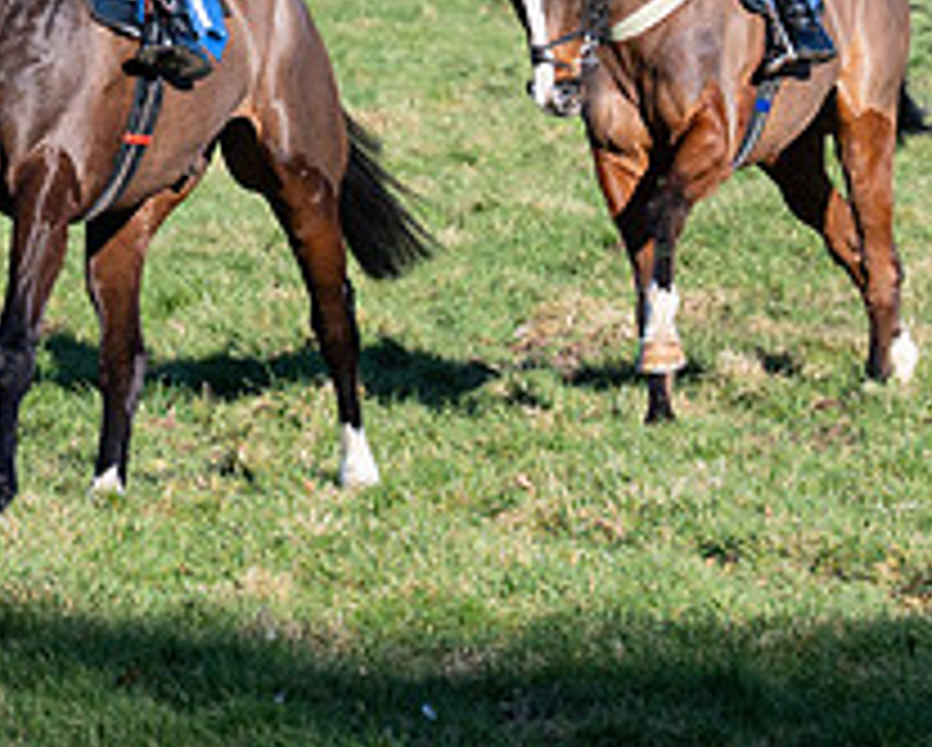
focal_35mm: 630
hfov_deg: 3.1
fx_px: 17394
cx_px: 58
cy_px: 101
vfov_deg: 2.5
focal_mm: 135
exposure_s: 1/1250
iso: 200
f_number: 5
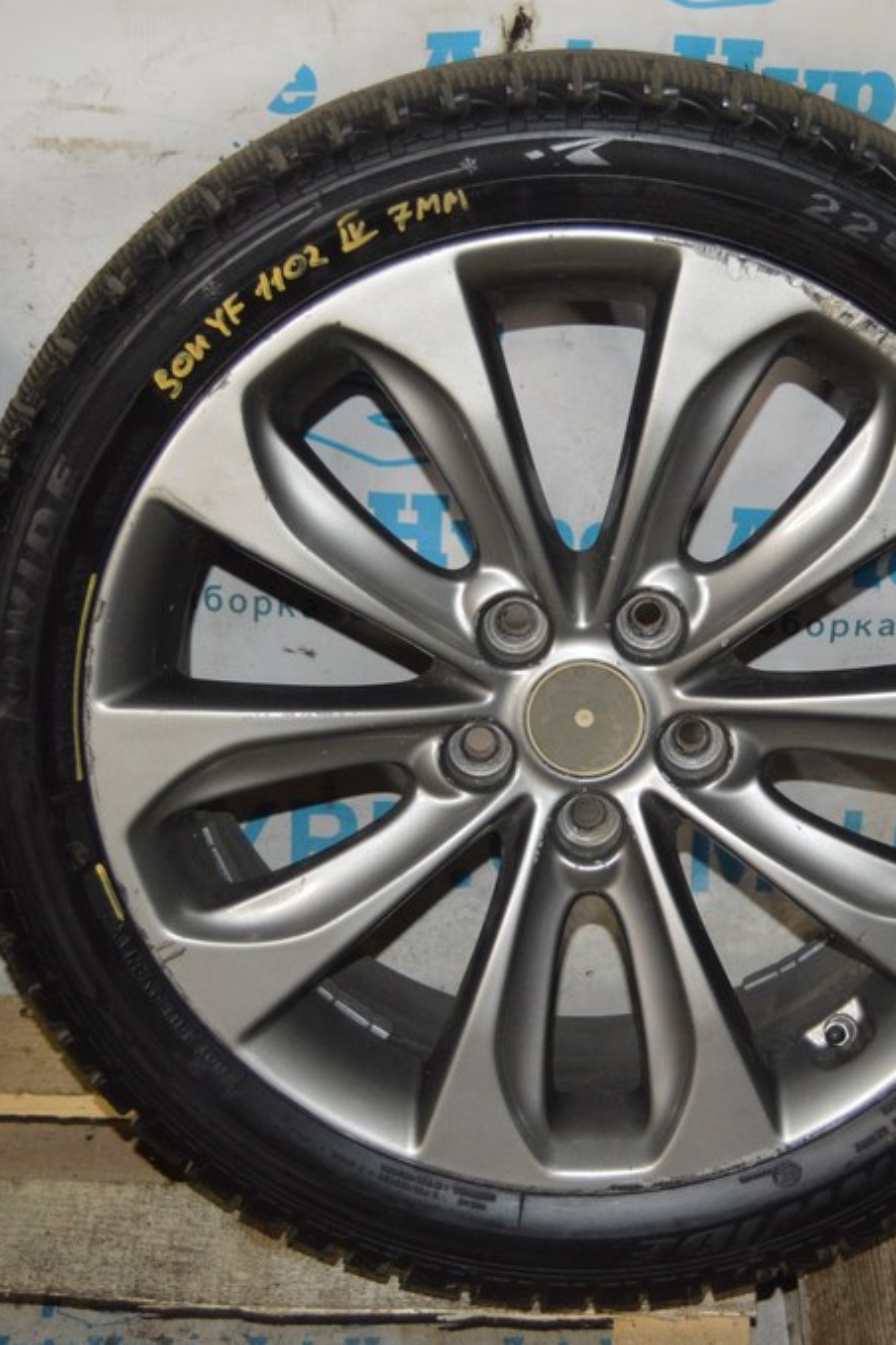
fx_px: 2874
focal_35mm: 77
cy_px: 673
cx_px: 636
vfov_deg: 26.3
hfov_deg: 17.6
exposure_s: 1/60
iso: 1600
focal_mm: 34
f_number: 4.5
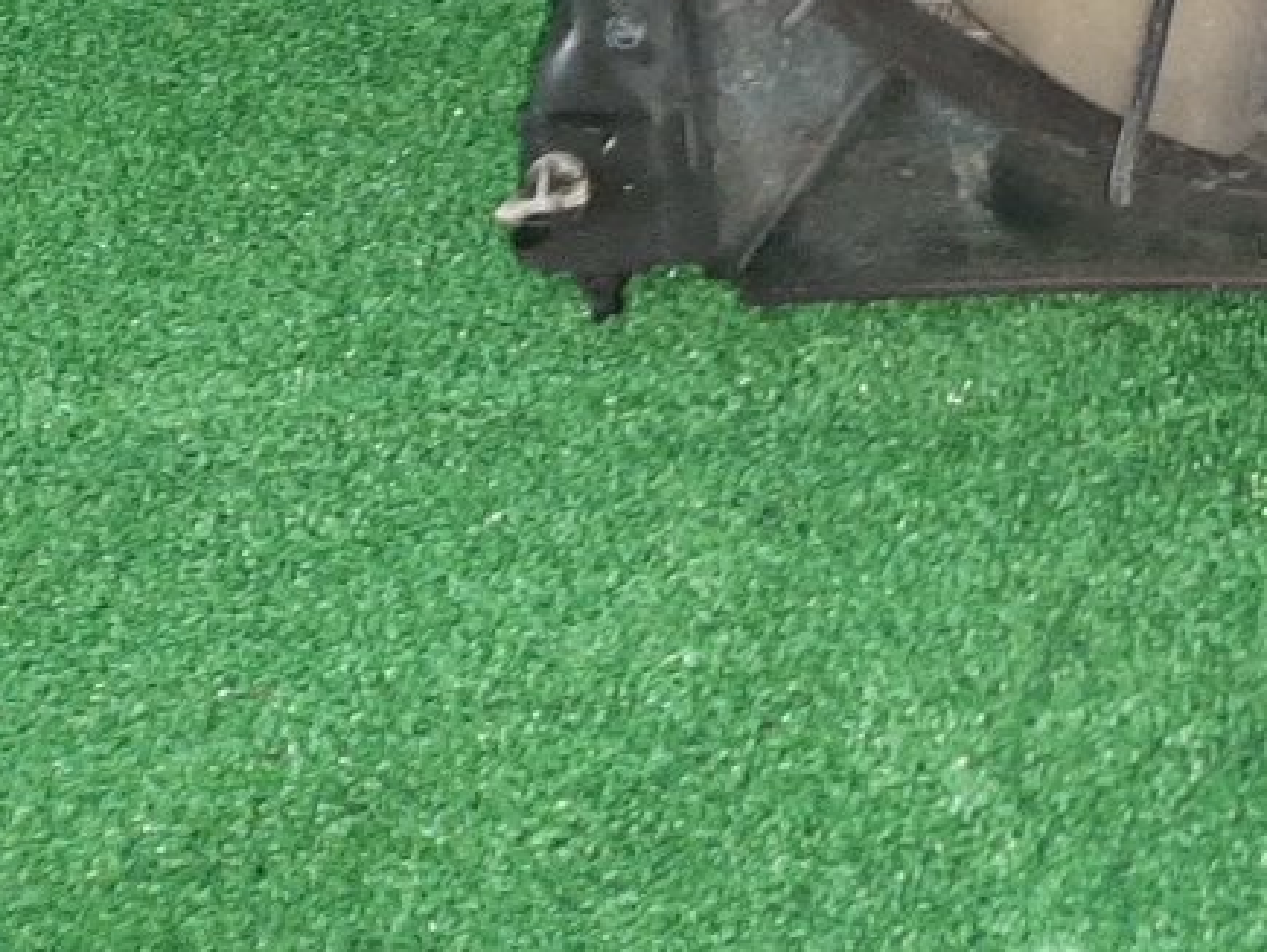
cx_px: 1975
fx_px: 3150
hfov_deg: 19.4
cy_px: -524
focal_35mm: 86
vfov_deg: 15.7
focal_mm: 3.93
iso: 239
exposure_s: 1/25
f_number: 1.7
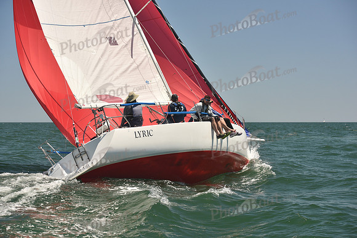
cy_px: 119
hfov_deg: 28.8
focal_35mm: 70
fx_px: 694
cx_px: 178
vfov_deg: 19.5
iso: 250
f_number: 5.6
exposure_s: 1/800
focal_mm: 70
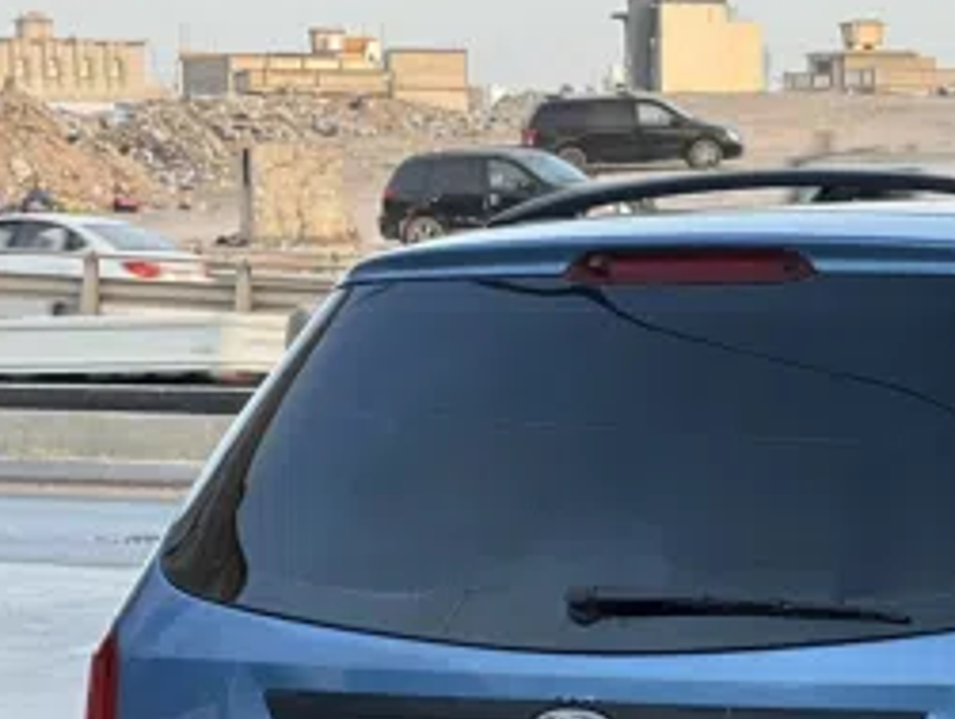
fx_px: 5415
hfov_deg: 9.9
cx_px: 1195
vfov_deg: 7.6
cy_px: 708
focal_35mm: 196
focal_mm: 9
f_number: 2.8
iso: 80
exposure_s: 1/100
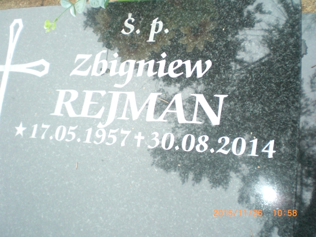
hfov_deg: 49.0
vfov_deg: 37.7
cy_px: 118
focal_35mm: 38
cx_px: 158
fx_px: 347
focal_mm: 6.3
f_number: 3.1
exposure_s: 1/100
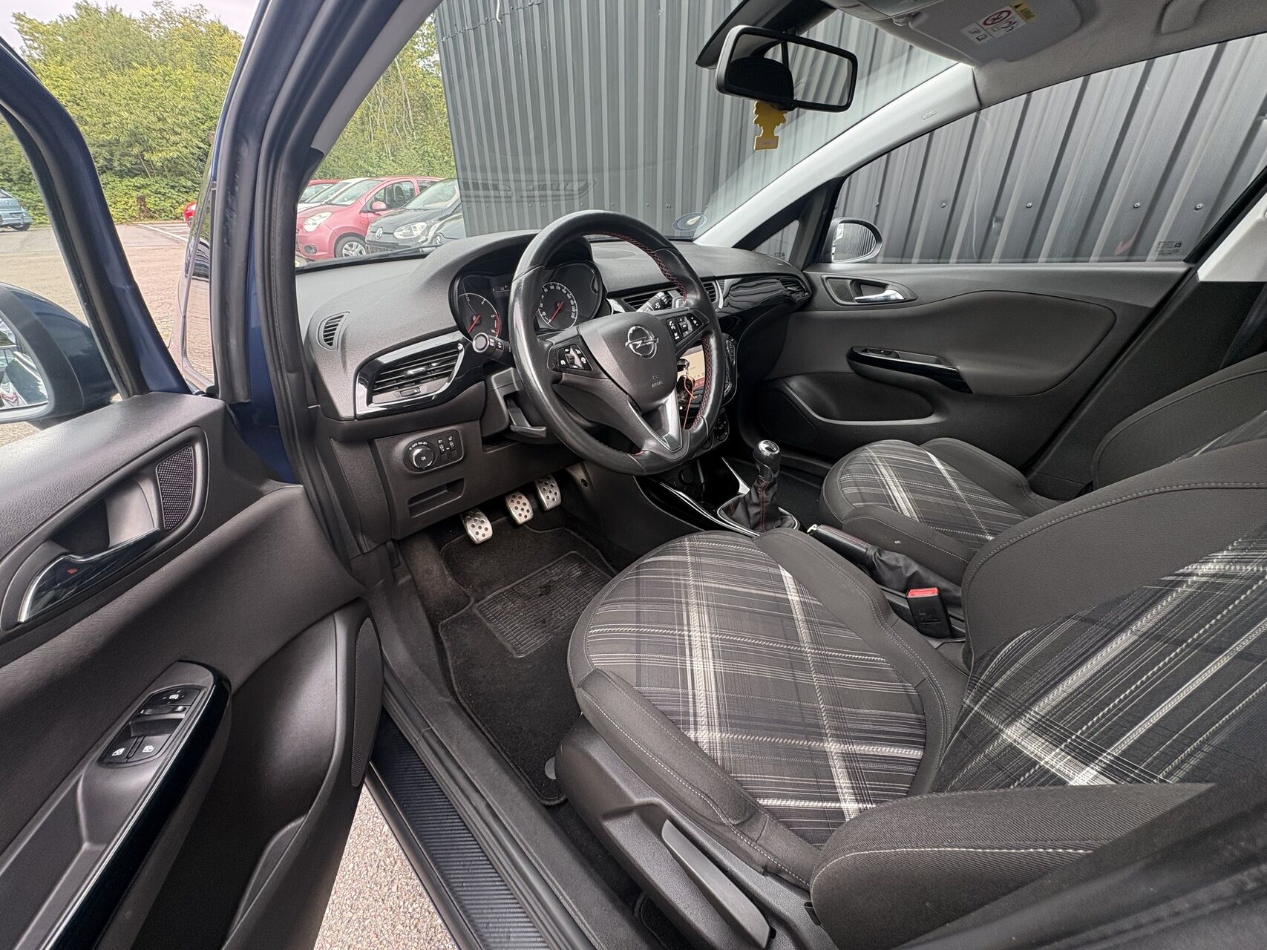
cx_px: 634
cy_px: 475
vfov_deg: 85.7
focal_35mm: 14
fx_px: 512
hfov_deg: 102.1
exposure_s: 1/99
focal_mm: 2.22
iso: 50
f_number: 2.2
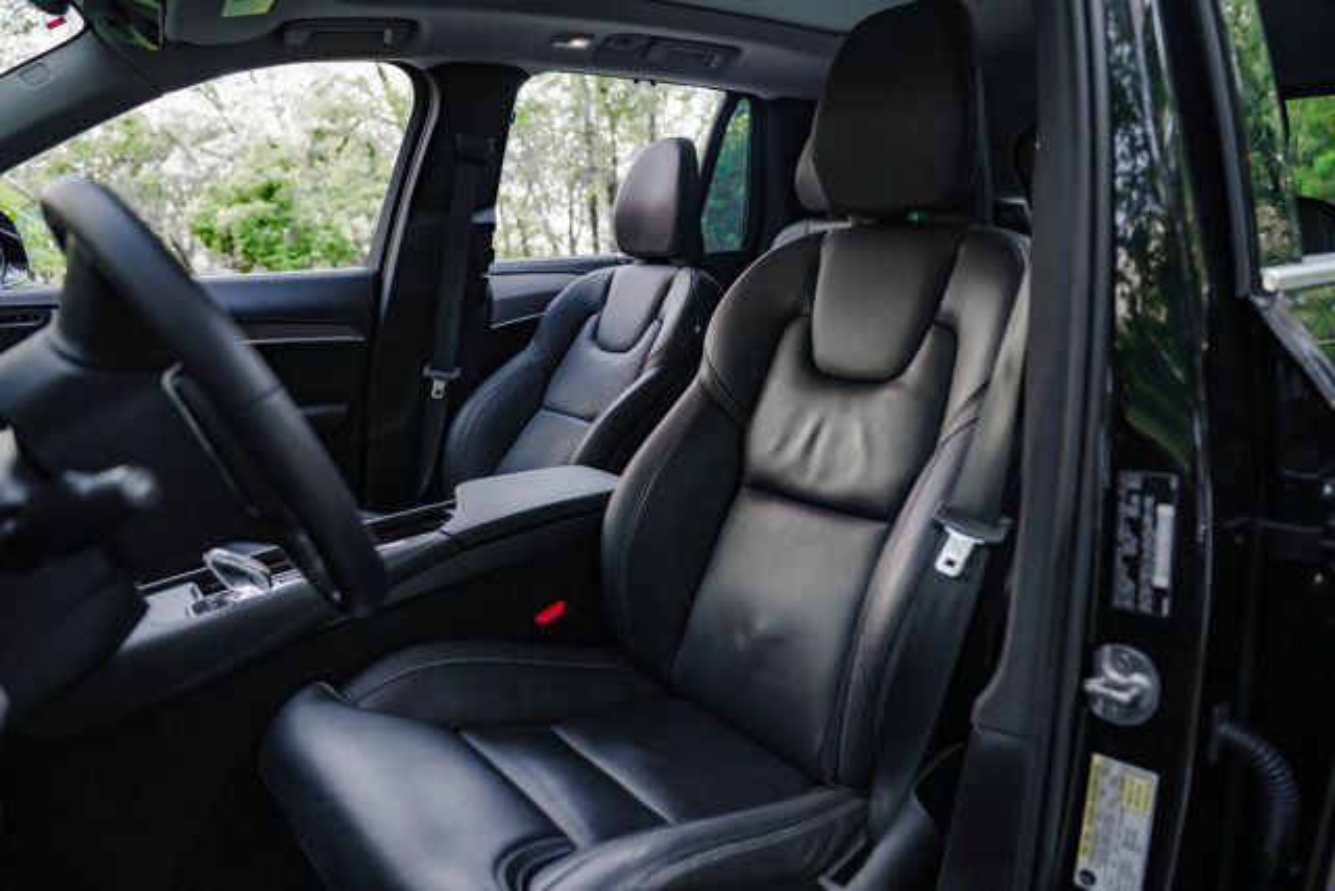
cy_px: 446
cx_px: 668
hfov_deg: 73.7
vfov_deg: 53.2
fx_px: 890
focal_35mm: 24
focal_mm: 24
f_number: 2.8
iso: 800
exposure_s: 1/250
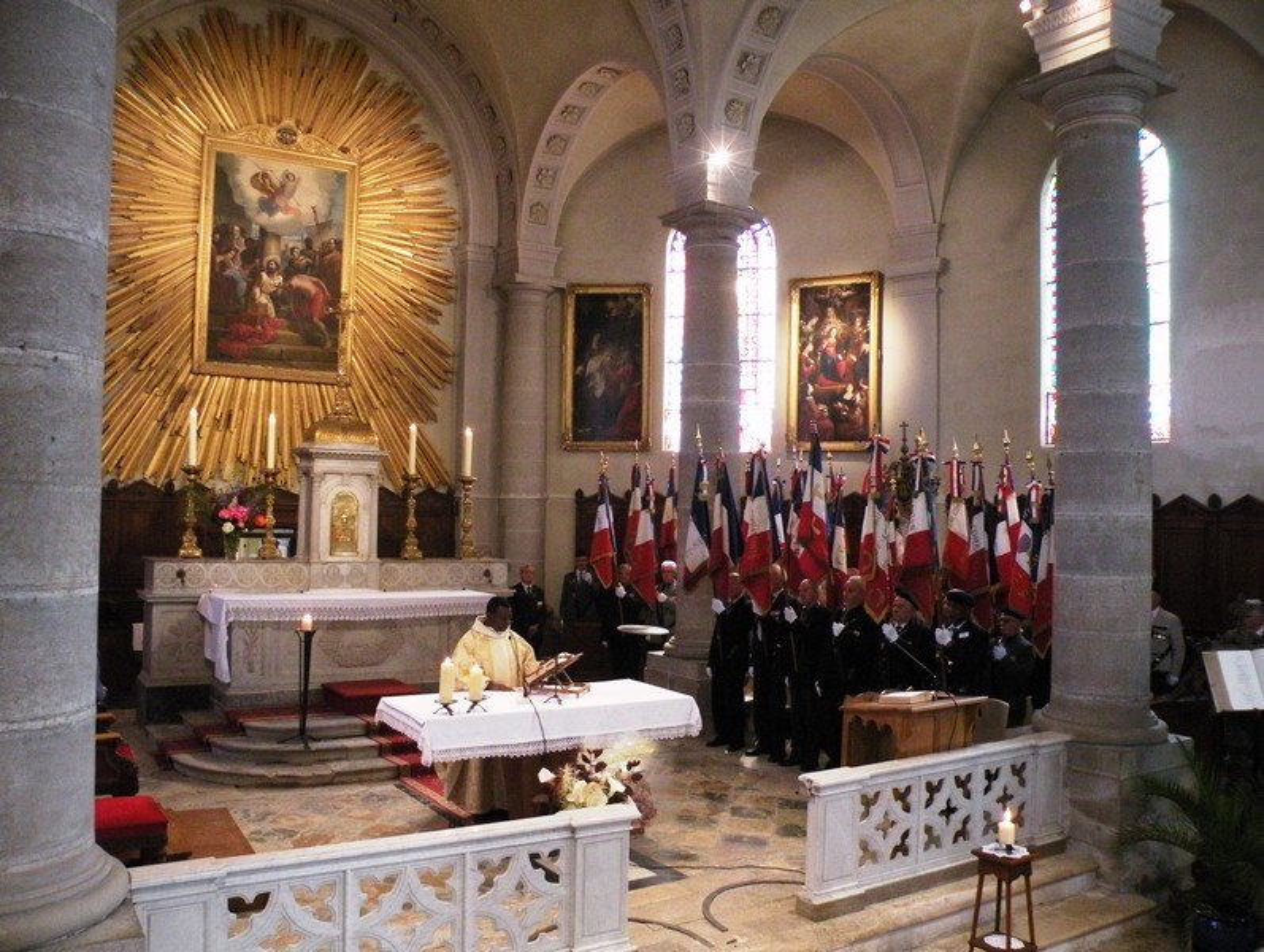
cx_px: 632
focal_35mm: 27
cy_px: 476
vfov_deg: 51.5
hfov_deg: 65.3
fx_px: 987
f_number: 2.8
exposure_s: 1/27.8
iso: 400
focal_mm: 4.7
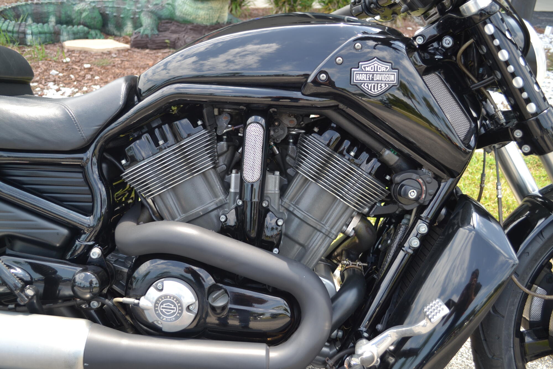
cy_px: 184
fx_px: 507
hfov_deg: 57.2
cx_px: 276
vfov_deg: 40.0
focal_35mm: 33
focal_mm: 22
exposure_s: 1/125
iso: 100
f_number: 4
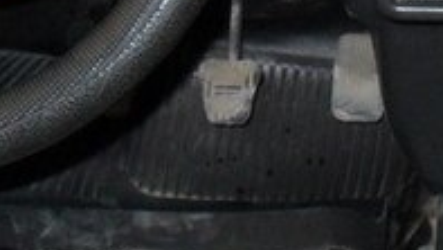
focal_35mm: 128
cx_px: 380
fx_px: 1504
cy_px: -80
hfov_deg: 16.6
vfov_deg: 9.3
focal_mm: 6.3
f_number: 3
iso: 200
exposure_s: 1/45
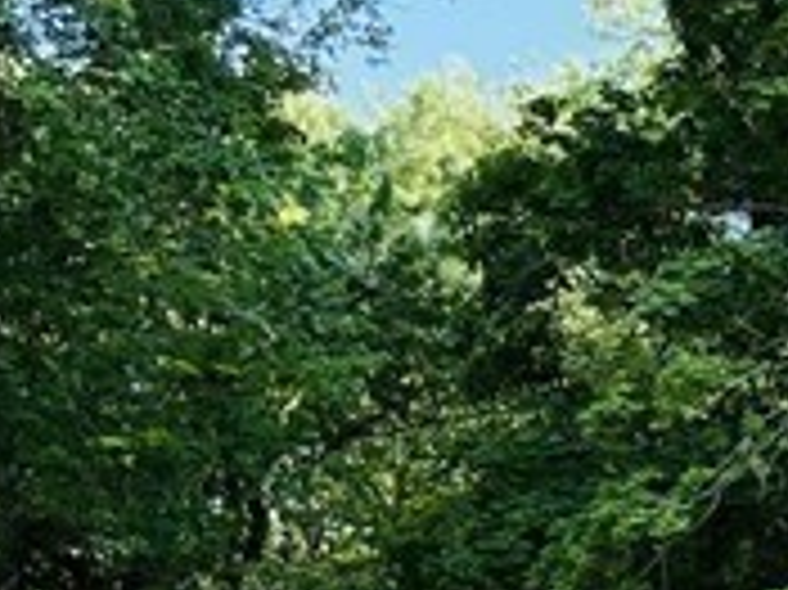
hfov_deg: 11.9
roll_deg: +0.5
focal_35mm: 152
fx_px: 3458
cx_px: 1481
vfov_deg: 8.9
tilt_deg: -3.1
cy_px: 1392
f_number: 1.6
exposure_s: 1/321
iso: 50
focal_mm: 5.1
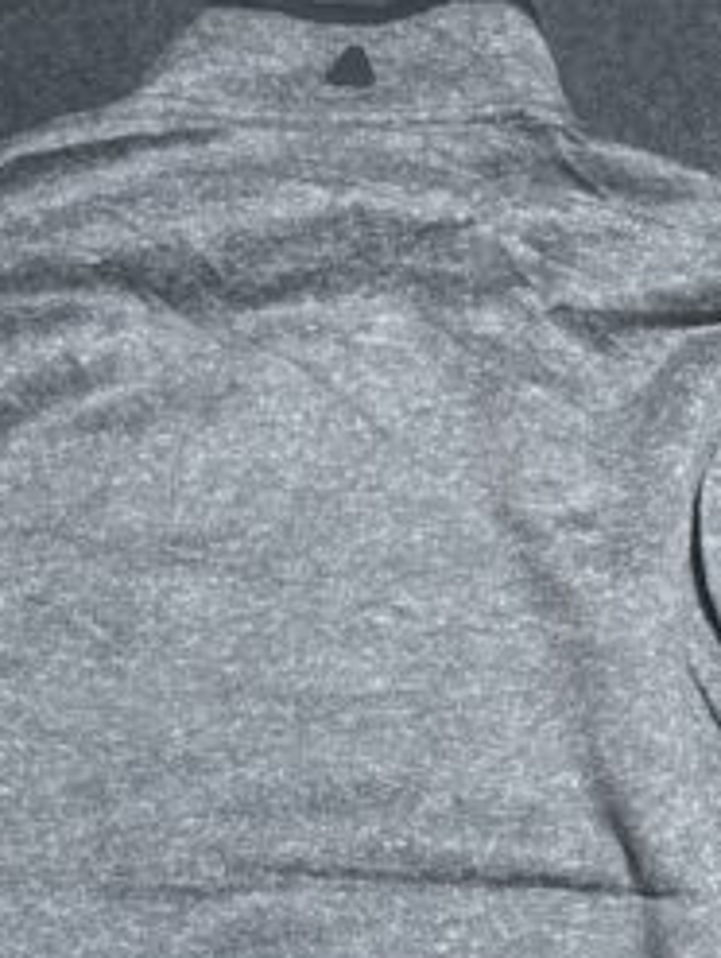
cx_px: 221
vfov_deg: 32.0
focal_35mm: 56
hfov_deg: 26.0
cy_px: 929
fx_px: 1551
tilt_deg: -45.6
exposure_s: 1/100
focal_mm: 4.2
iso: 100
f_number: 1.6
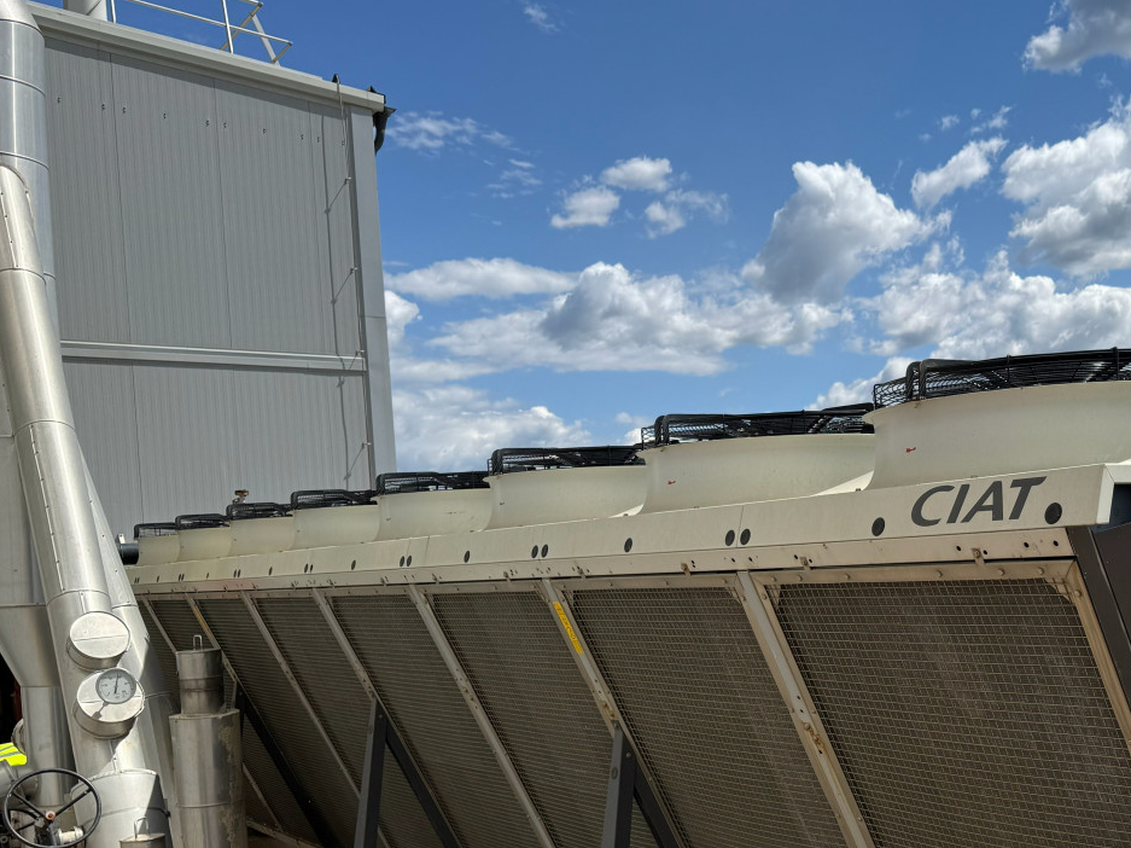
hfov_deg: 44.6
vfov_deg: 34.4
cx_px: 817
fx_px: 1339
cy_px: 631
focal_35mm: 41
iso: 80
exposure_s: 1/6173
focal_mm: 6.76
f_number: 1.78
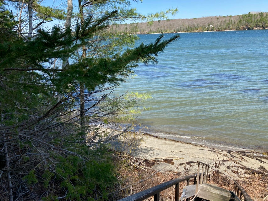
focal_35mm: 28
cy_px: 100
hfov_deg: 63.4
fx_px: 217
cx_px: 134
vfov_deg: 49.8
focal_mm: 3.99
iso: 20
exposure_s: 1/867
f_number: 1.8
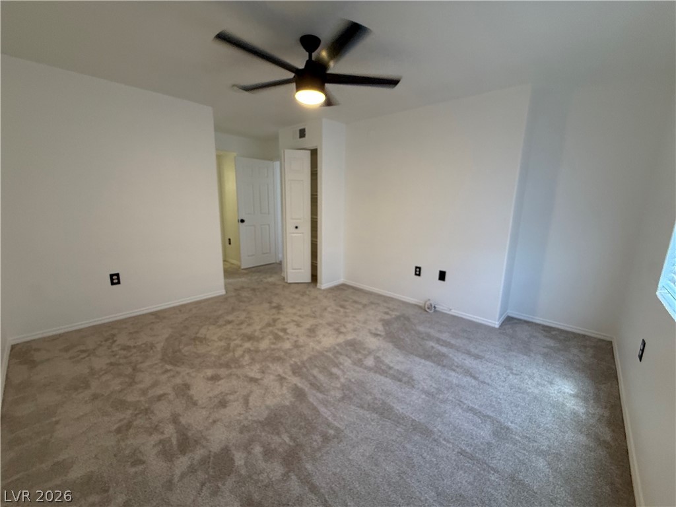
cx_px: 338
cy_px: 254
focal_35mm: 14
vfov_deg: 85.7
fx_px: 273
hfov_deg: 102.1
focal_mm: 2.22
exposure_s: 1/120
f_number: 2.2
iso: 250
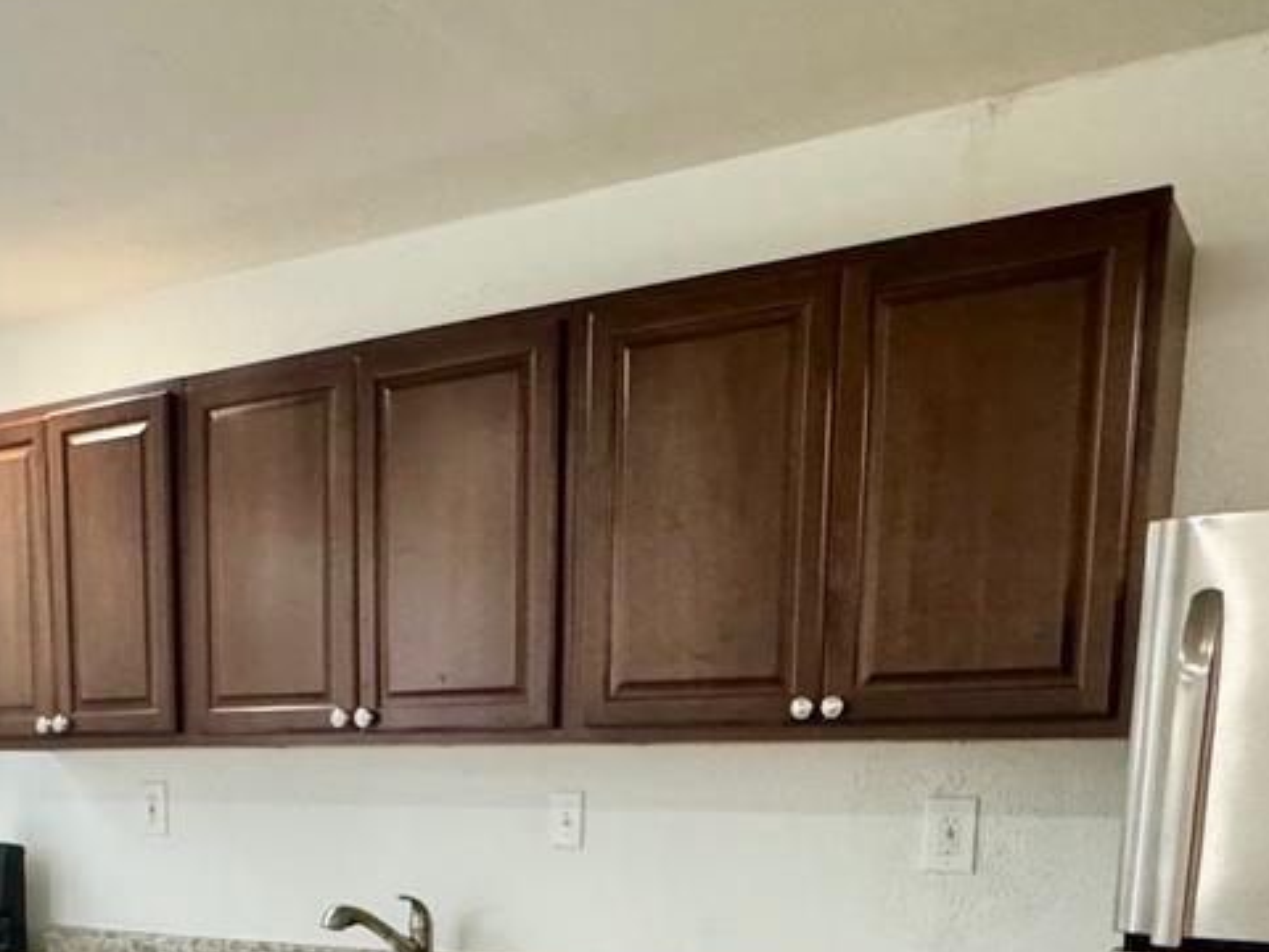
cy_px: 1013
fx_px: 1540
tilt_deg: -10.3
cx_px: 357
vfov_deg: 31.1
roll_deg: -0.1
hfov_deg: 43.7
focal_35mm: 42
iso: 500
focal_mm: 2.22
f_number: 2.2
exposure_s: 1/60
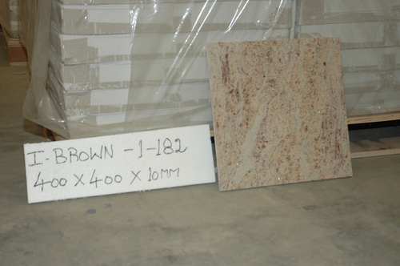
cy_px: 133
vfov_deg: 22.6
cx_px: 200
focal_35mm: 60
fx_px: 666
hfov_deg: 33.4
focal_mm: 40
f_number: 4.5
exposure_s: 1/60
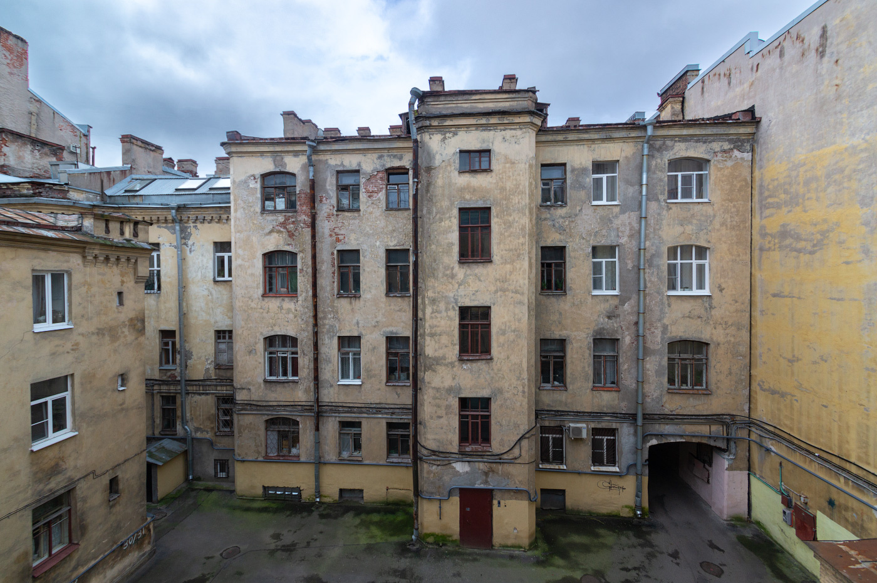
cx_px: 438
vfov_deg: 77.2
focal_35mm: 15
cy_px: 292
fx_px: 365
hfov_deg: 100.5
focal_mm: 10
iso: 100
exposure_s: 1/125
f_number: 8
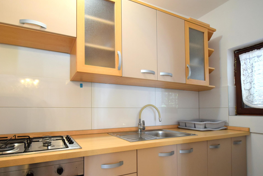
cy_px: 103
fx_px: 139
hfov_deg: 86.2
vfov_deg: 64.1
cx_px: 110
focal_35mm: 19
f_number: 3.5
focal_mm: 10
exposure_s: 1/60
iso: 800
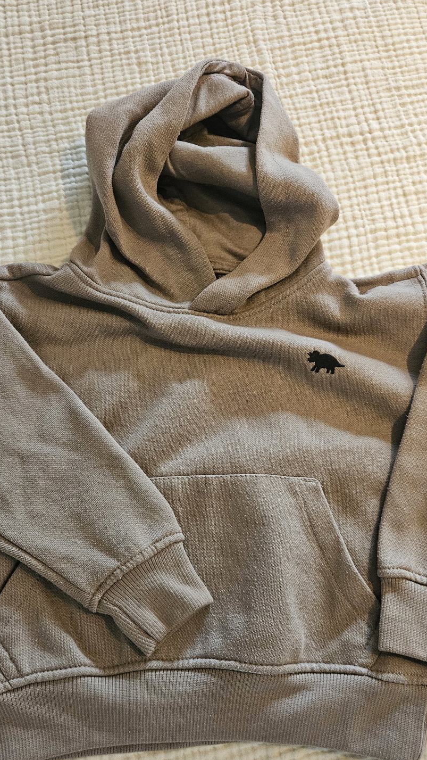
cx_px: 215
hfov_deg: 40.2
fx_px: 584
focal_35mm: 29
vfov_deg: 66.0
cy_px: 413
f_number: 1.8
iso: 800
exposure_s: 1/100
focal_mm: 5.4
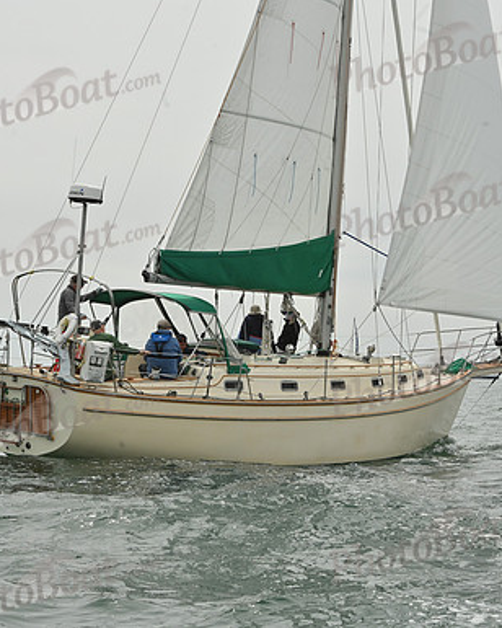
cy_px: 314
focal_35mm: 99
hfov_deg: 15.5
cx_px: 246
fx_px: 1839
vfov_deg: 19.4
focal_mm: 70
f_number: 11
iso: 320
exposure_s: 1/800
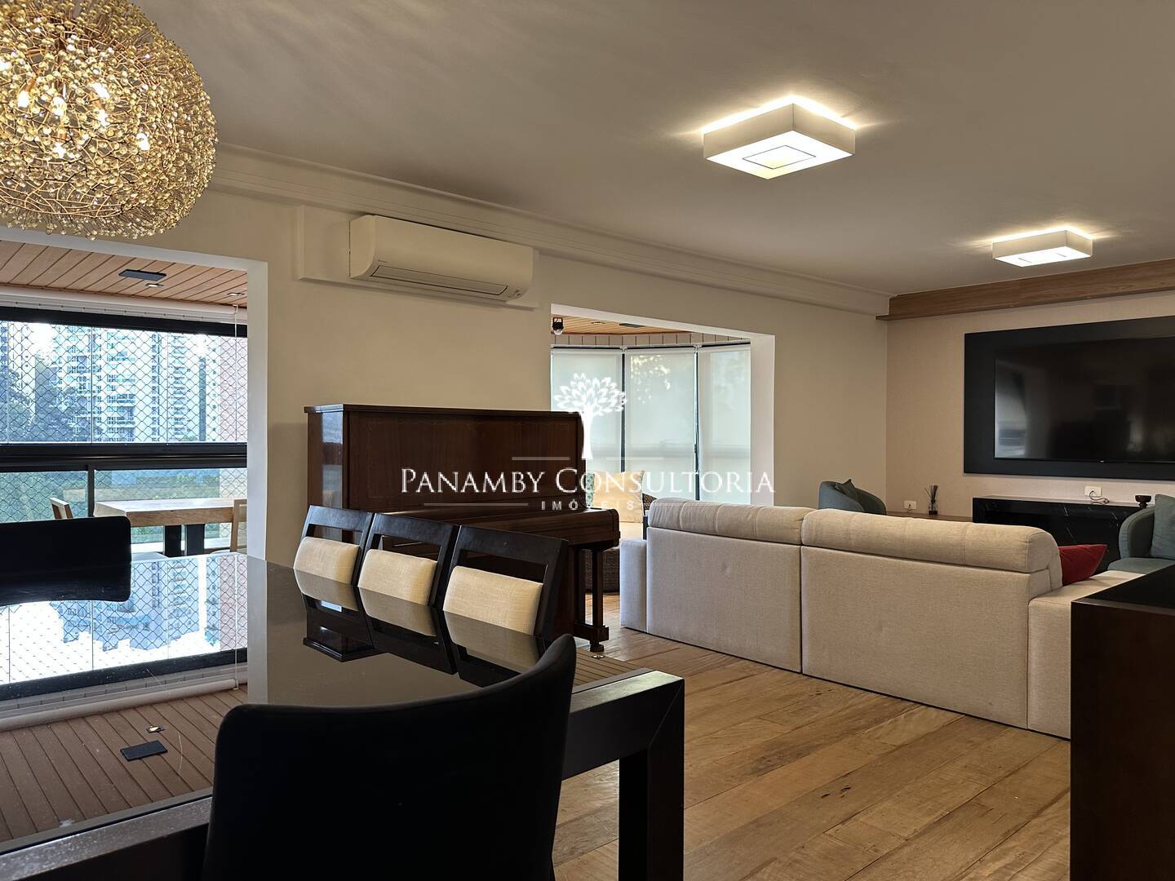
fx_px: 815
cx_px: 588
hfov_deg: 71.6
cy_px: 440
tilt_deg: -0.5
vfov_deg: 56.8
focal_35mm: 24
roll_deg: -0.4
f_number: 1.78
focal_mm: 6.86
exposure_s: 1/60
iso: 200
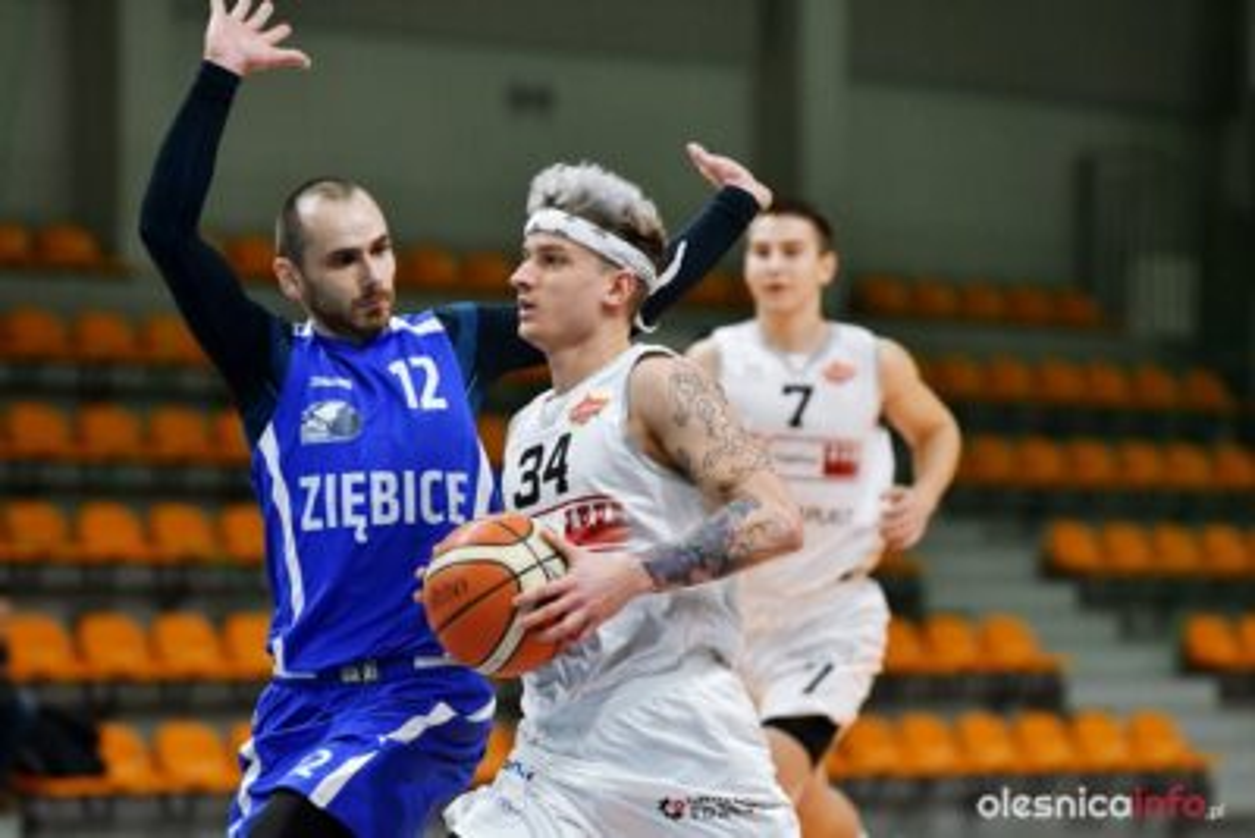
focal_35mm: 202
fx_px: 7044
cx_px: 628
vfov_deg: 6.8
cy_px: 419
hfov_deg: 10.2
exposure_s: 1/800
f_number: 2.8
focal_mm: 135
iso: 2000
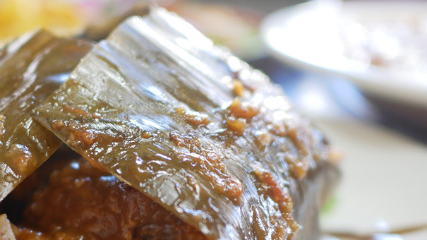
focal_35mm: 54
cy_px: 243
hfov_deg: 37.2
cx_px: 88
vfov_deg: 21.4
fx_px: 611
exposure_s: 1/60
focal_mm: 15
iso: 320
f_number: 1.7
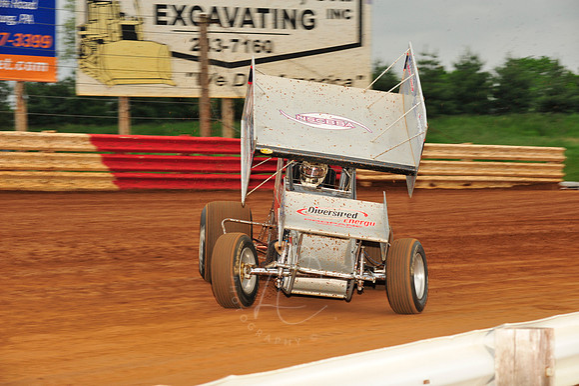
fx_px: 1800
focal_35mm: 112
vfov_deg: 12.2
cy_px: 193
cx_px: 290
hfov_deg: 18.3
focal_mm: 112
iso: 800
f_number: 7.1
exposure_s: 1/320
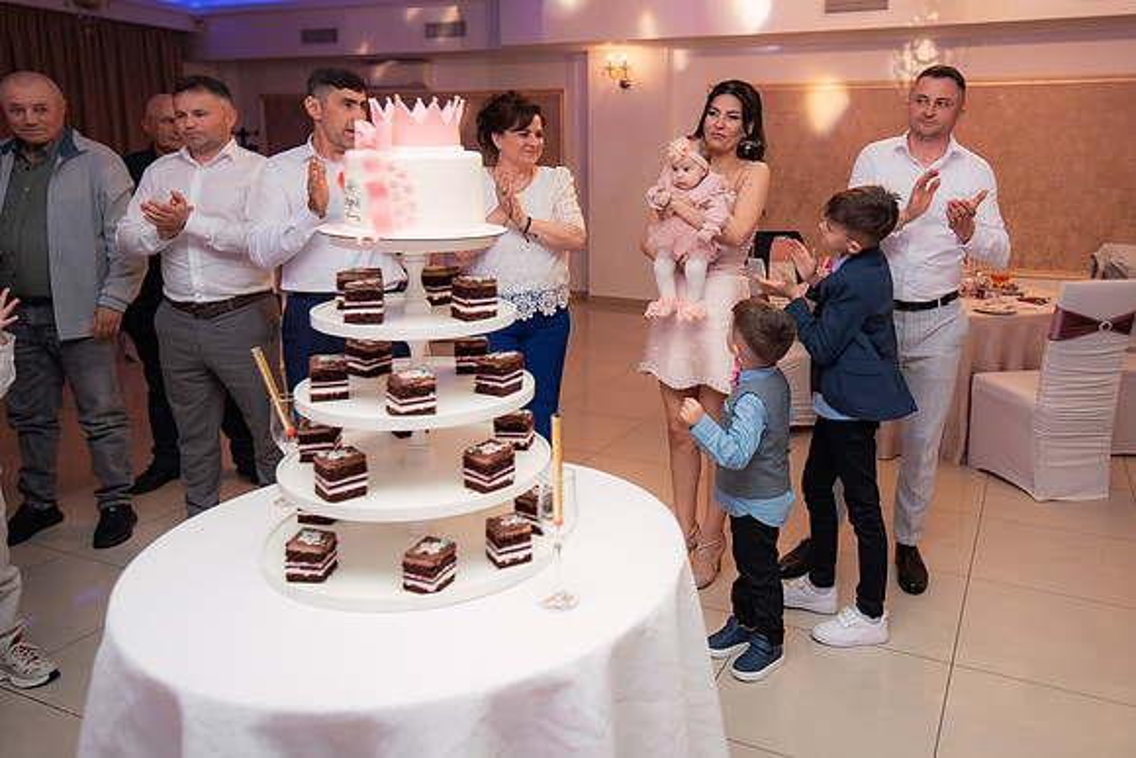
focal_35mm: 28
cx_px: 665
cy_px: 314
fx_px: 887
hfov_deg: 64.8
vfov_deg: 46.1
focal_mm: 24
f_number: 2.8
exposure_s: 1/200
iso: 1600
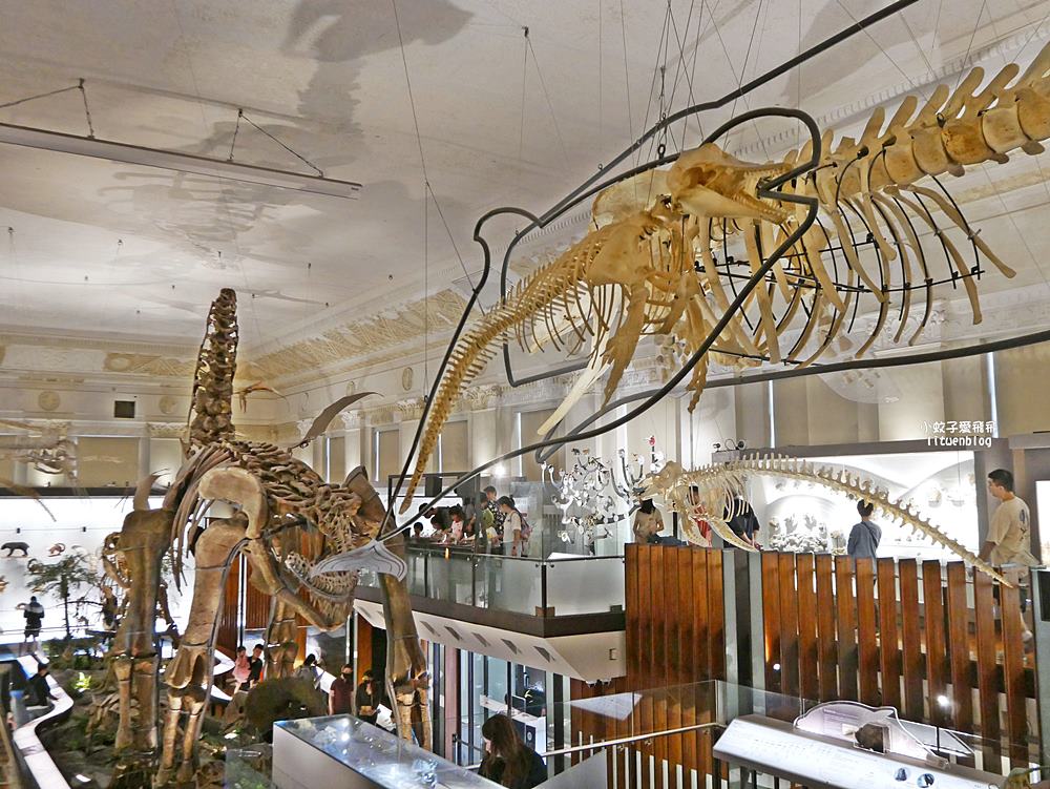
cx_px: 525
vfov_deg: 41.8
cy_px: 394
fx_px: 1032
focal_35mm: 34
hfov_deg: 53.9
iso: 2000
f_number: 4
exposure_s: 1/60
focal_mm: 17
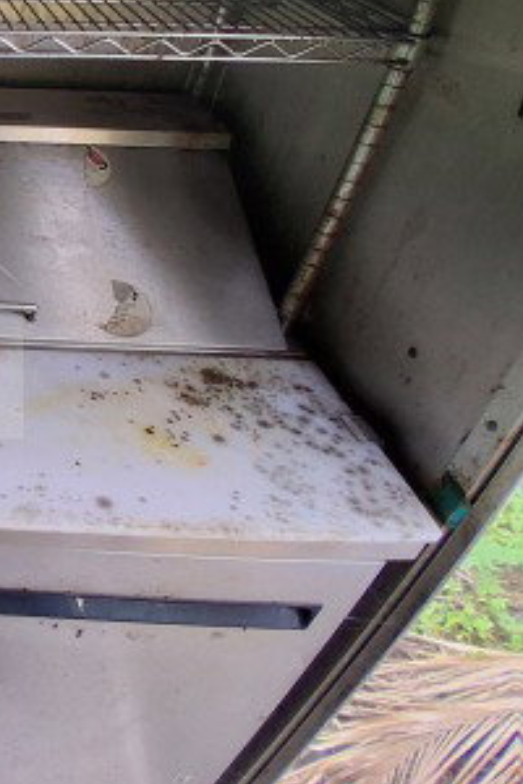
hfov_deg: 26.3
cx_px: -272
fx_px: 784
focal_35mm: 36
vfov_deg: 51.6
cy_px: 230
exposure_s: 1/40
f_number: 2.2
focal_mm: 1.4
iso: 125
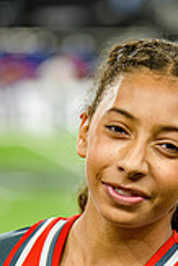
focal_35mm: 331
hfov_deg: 4.2
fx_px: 2450
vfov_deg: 6.2
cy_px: 299
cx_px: 118
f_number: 2.8
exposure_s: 1/400
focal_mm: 120
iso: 1000
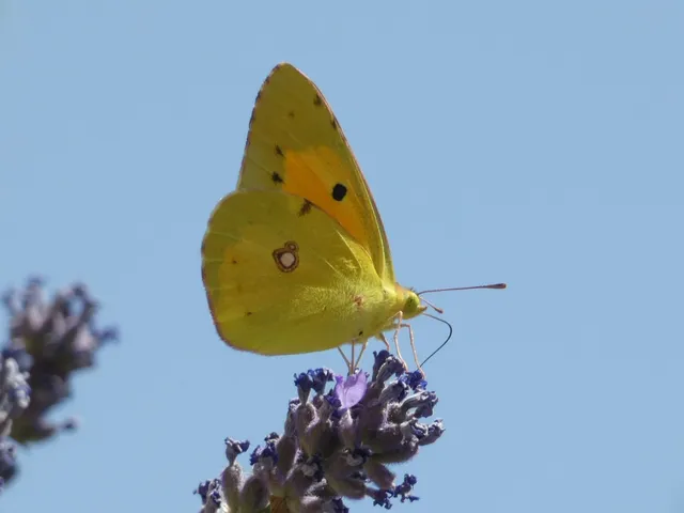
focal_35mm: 319
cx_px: 342
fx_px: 6303
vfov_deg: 4.7
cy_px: 256
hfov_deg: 6.2
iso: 80
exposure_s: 1/320
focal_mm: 57.2
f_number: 5.6
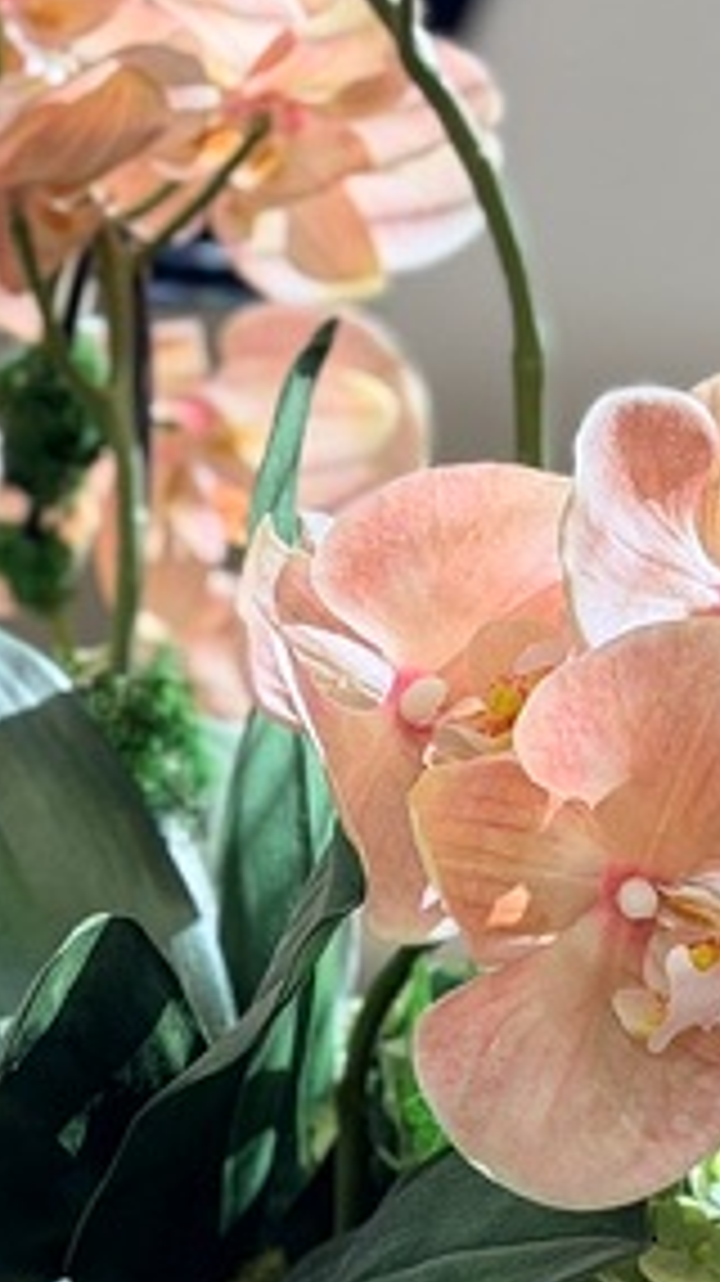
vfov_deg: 11.2
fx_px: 6390
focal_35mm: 188
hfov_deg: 6.4
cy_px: 1552
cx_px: -22
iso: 50
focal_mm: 6.76
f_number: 1.78
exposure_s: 1/120
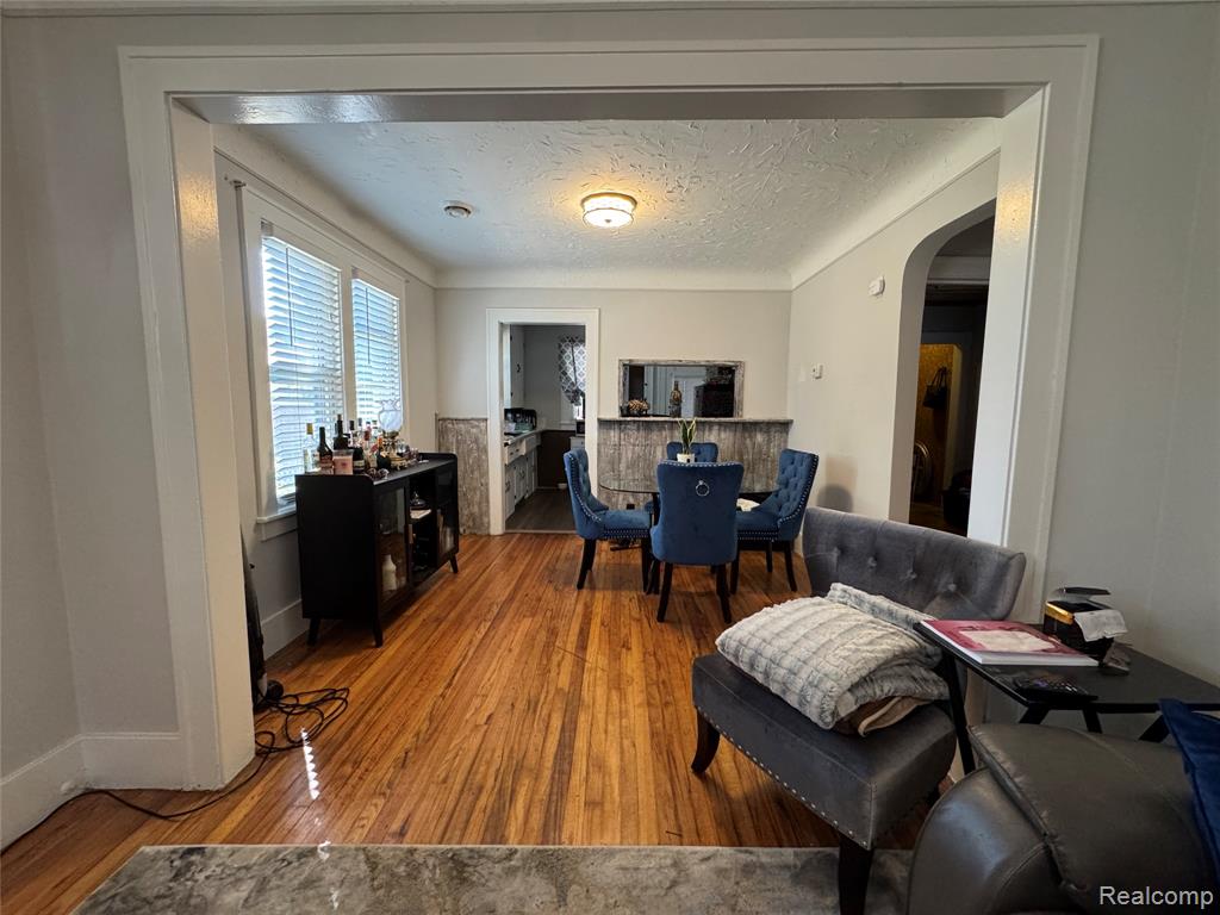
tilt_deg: -6.4
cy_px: 458
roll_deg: -0.8
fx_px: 493
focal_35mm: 14
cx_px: 610
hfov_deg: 102.1
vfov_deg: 85.7
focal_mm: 2.22
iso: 400
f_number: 2.2
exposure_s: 1/60
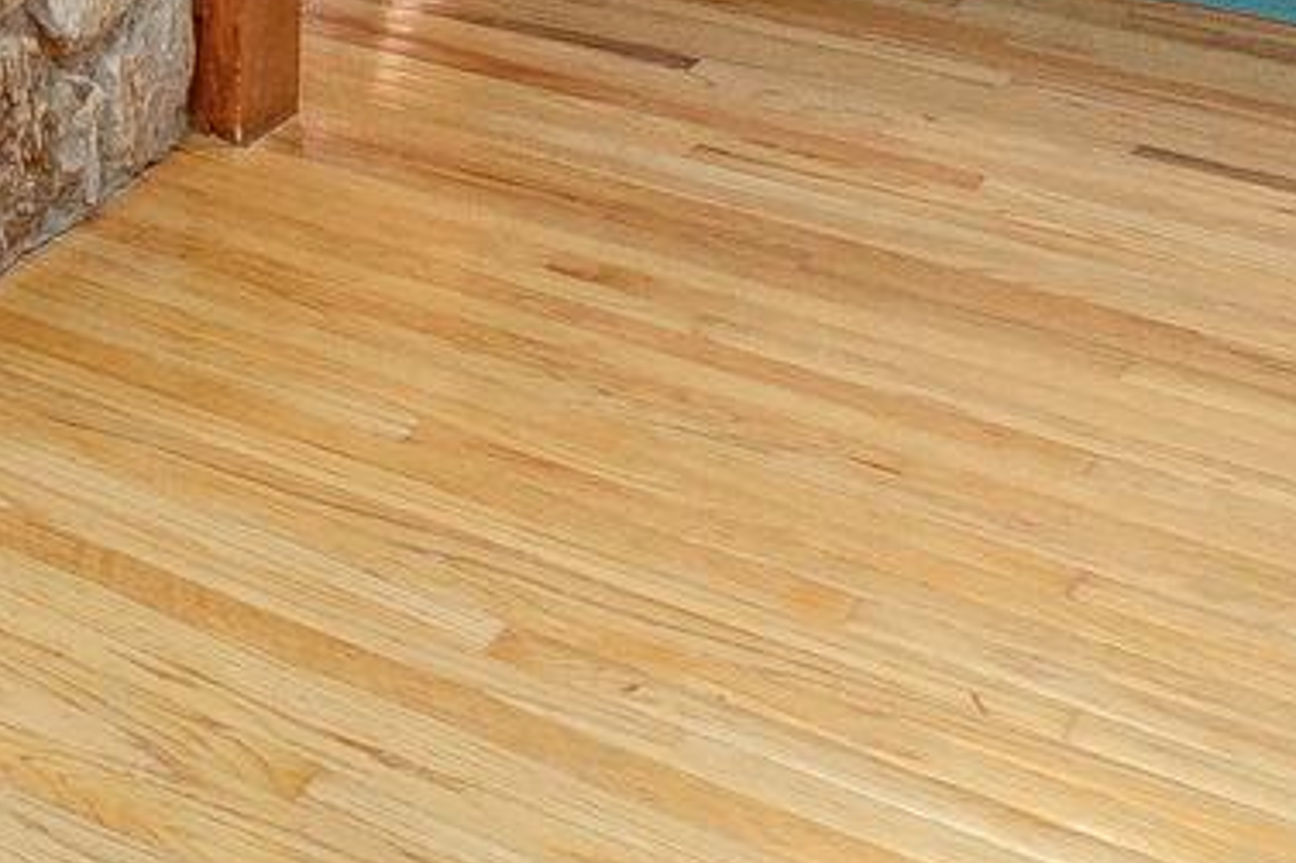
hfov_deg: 14.8
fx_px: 2735
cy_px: -1011
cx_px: -1877
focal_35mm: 76
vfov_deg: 14.1
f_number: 8
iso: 320
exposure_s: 1/250
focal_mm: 14
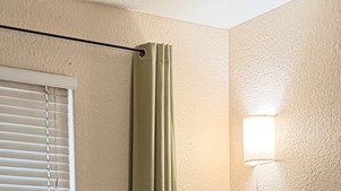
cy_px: 274
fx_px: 804
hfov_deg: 23.9
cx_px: 165
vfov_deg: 13.0
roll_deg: +0.6
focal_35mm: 89
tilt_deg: +0.2
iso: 250
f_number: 1.78
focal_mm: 6.76
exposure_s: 1/60
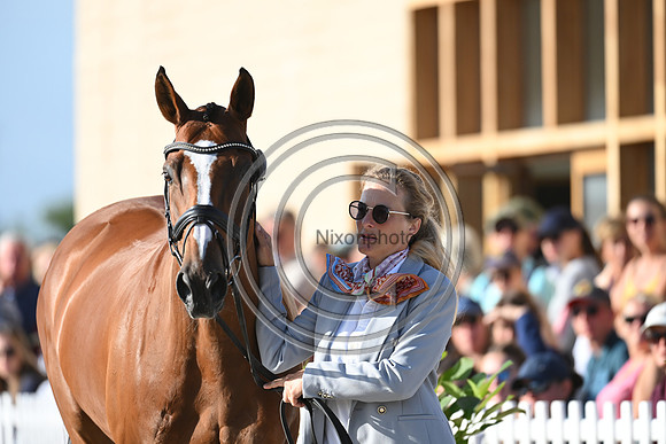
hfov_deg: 5.2
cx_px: 333
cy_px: 222
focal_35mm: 400
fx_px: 7401
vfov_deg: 3.4
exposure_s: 1/1600
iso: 560
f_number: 5
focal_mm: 400
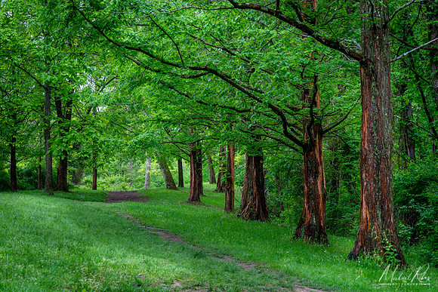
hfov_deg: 19.5
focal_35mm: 105
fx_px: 1278
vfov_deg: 13.0
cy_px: 146
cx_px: 219
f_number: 13
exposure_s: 1/6
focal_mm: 105
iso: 64
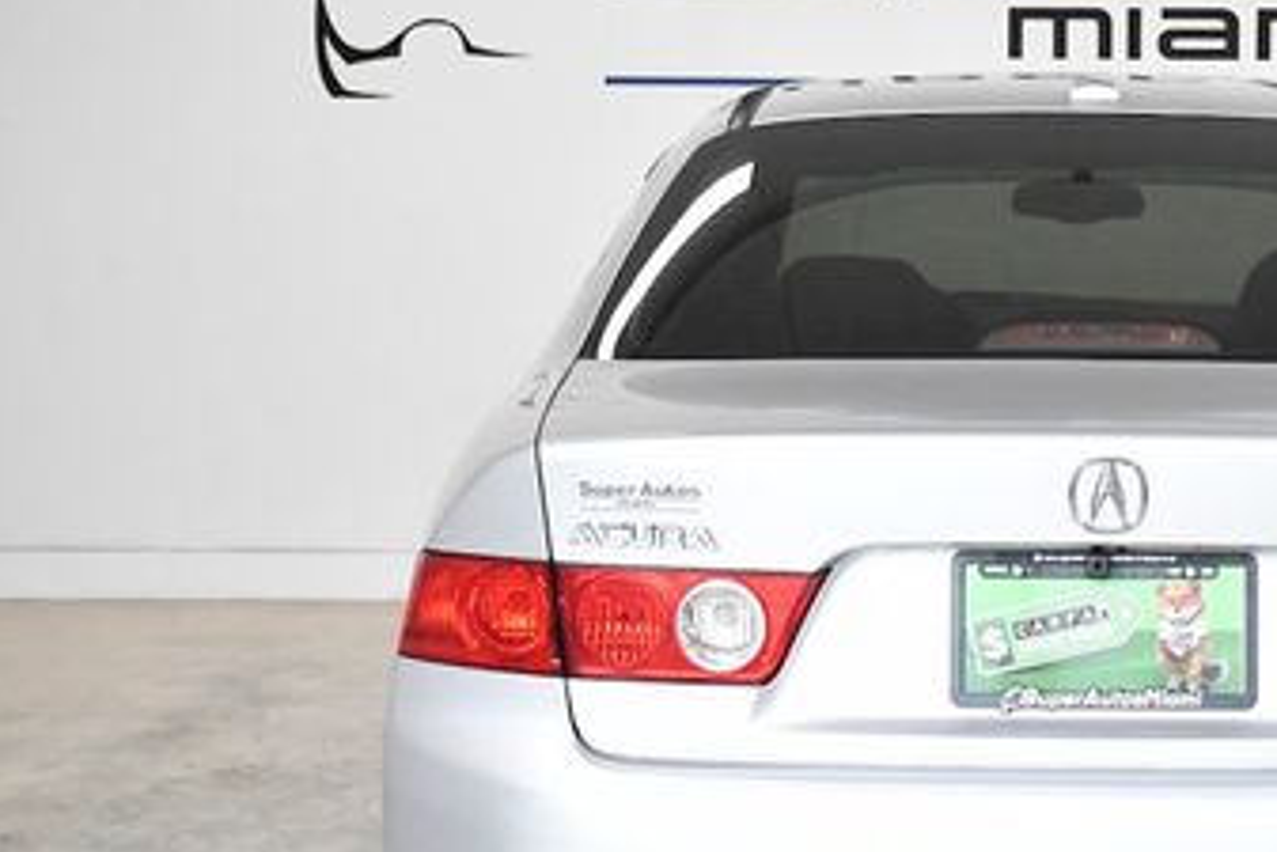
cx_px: 1110
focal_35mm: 76
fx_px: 2697
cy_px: 487
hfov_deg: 25.9
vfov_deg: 18.0
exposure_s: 1/1000
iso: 2500
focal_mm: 27
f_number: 4.5
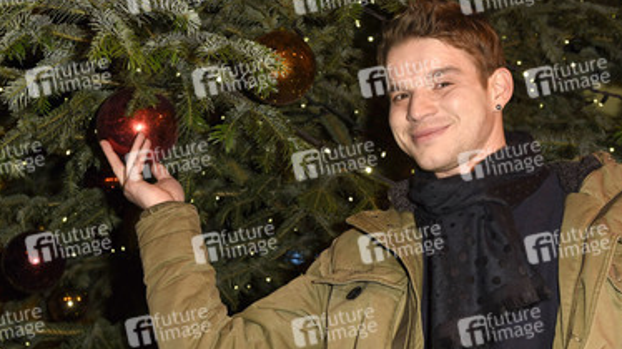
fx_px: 791
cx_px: 357
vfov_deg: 24.9
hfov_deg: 42.8
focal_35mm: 48
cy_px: 203
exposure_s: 1/200
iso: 800
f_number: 5.6
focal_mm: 38
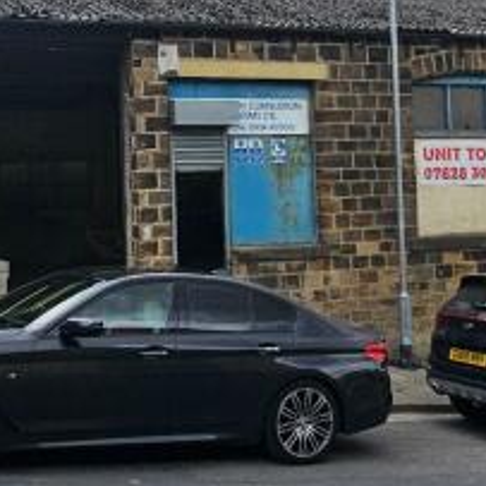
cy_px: 148
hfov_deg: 29.2
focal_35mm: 58
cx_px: 144
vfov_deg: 29.3
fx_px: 921
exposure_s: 1/2000
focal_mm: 2.2
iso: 50
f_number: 2.2
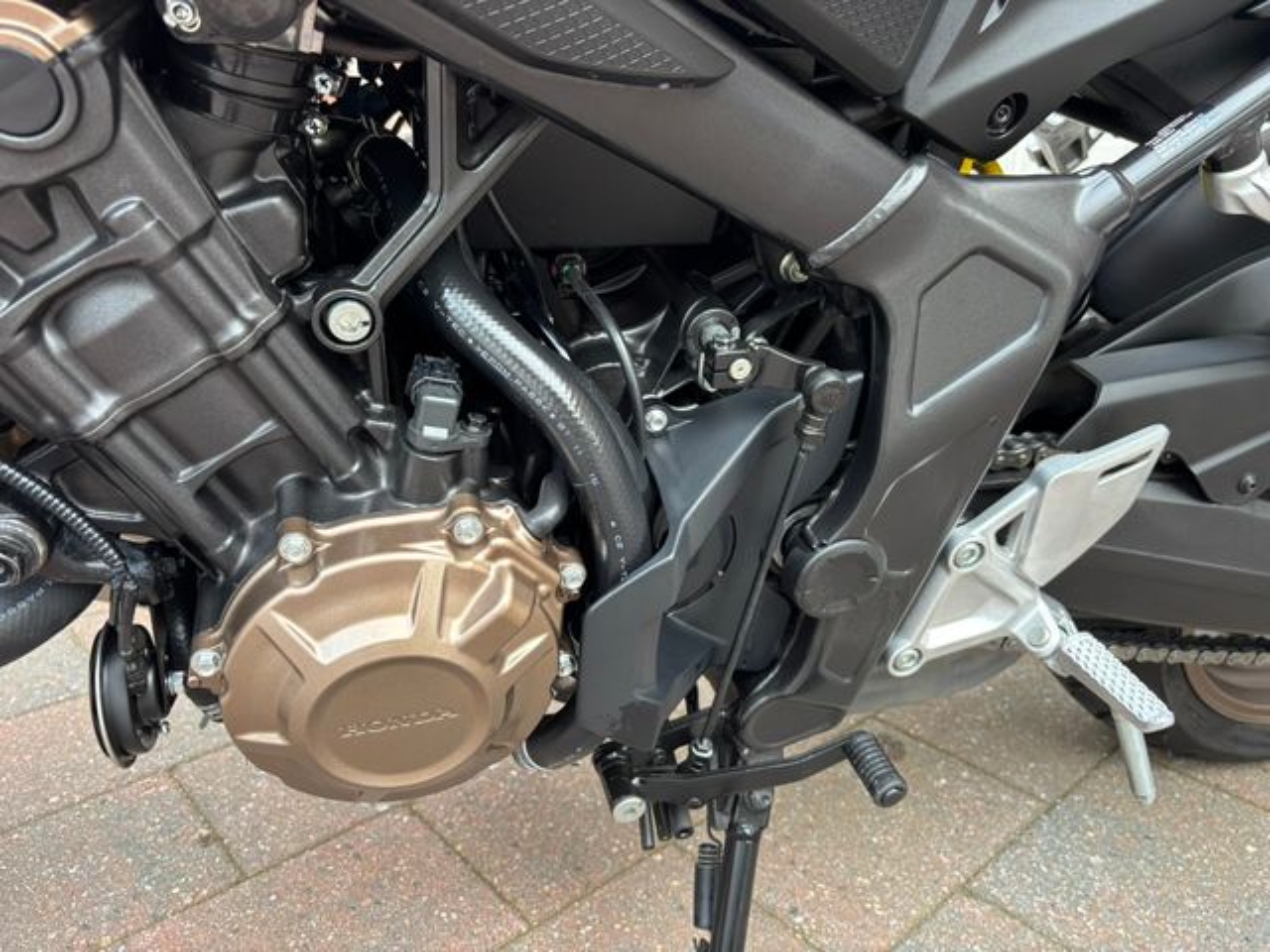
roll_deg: +0.0
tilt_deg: -18.9
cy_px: 476
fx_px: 954
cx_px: 635
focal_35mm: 26
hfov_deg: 67.3
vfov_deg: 53.1
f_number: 1.6
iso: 125
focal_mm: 5.96
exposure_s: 1/79
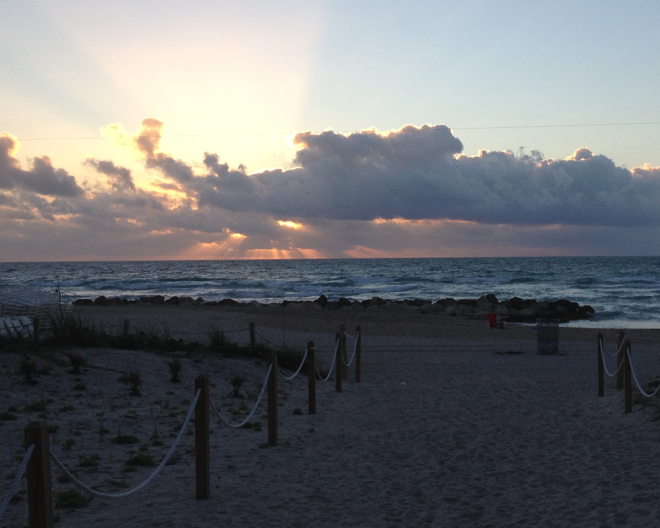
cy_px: 227
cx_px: 475
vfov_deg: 27.6
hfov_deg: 33.6
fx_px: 1074
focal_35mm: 55
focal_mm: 4.28
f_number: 2.4
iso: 50
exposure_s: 1/746
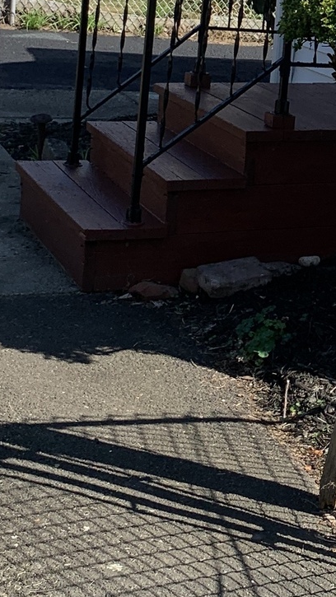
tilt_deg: -4.0
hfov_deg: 12.9
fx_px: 1425
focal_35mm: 90
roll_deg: -3.5
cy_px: 33
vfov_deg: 22.9
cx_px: 471
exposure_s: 1/1490
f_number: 1.8
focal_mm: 4.25
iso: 25
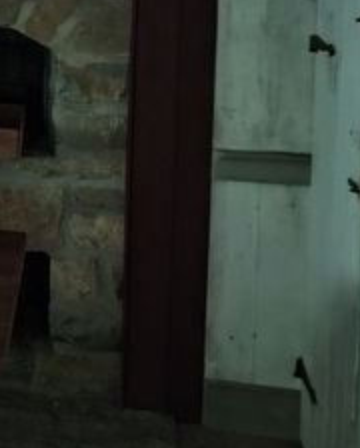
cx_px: -356
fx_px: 1063
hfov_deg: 15.5
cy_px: 48
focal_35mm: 80
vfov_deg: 23.2
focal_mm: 5.56
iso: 2719
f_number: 1.8
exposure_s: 1/10
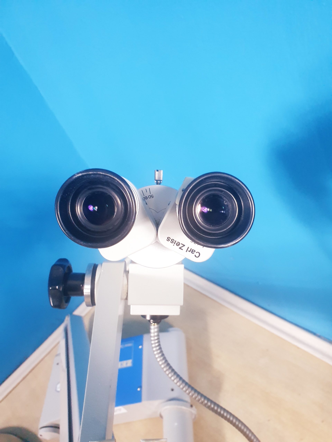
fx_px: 332
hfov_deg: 53.1
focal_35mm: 26
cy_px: 221
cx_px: 166
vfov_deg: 67.3
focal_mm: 4.3
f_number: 2.4
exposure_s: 1/50
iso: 400
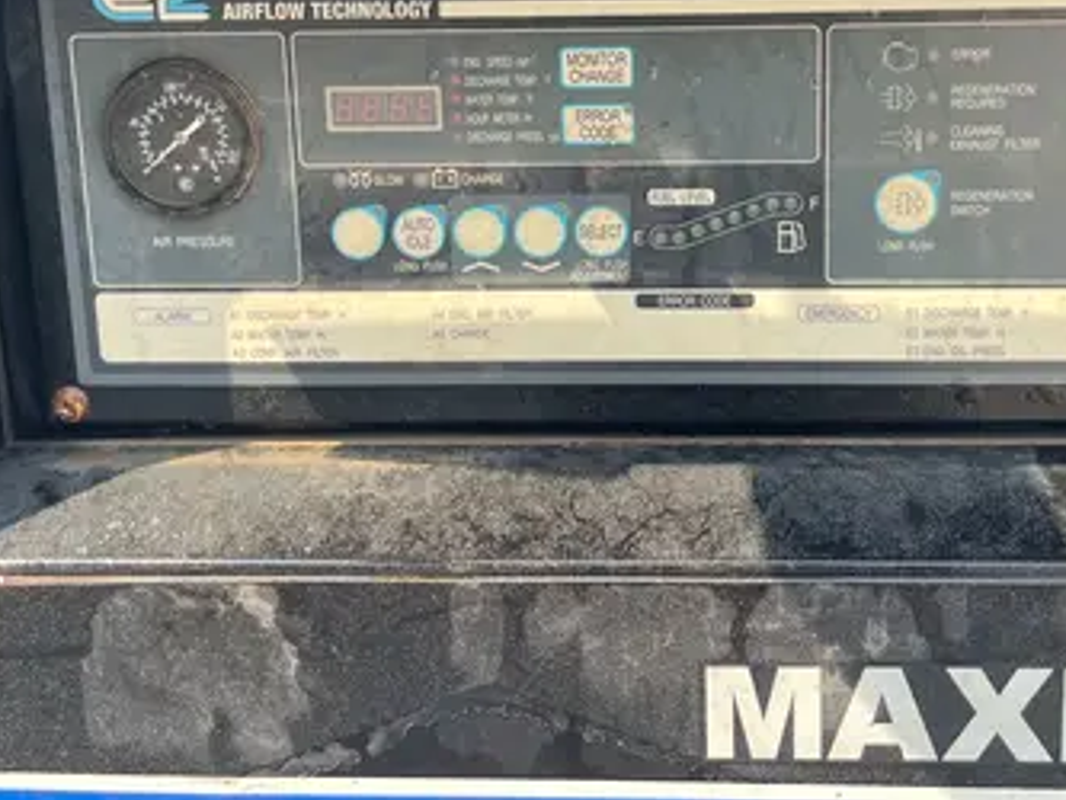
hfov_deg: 43.5
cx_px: 666
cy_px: 142
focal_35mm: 43
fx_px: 1325
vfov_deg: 32.5
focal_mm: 5.1
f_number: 1.6
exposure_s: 1/550
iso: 50
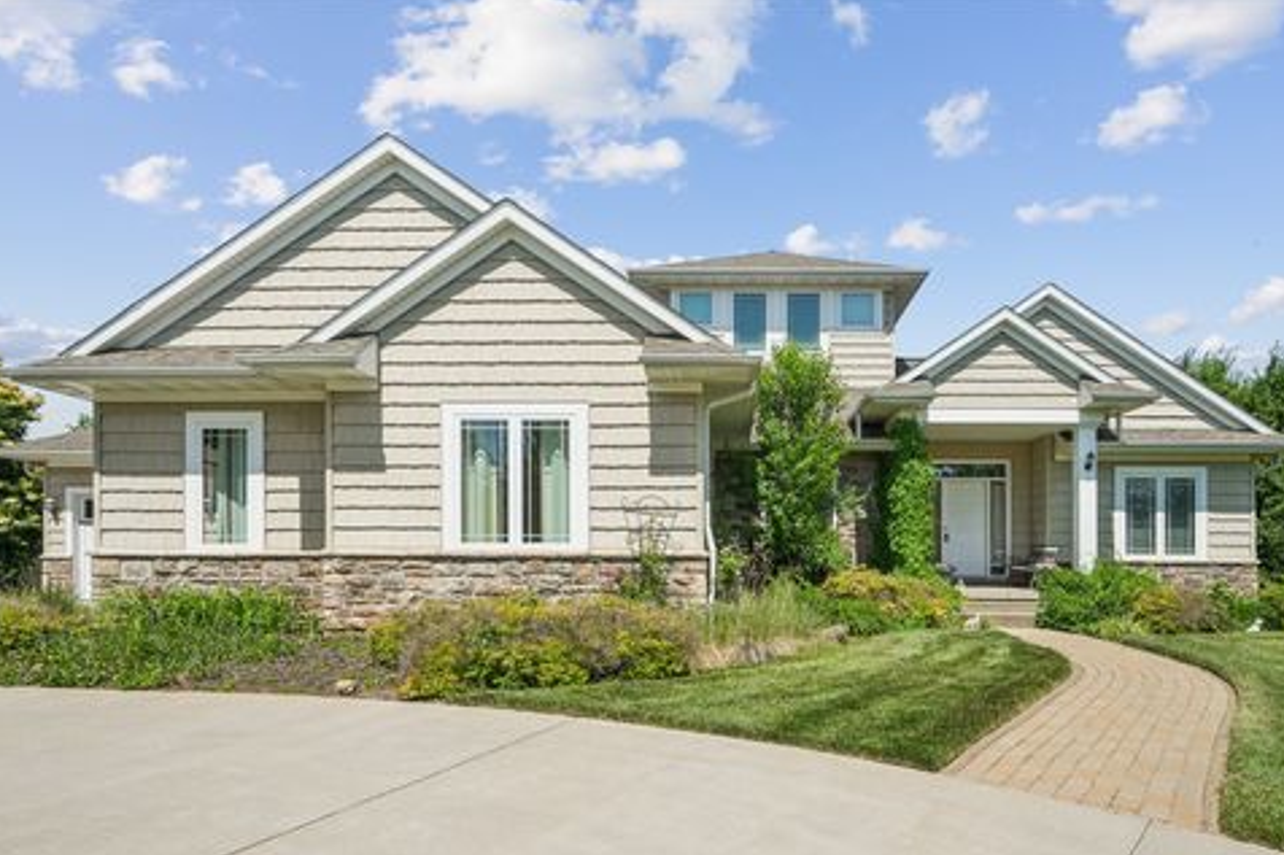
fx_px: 749
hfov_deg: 81.2
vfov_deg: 59.4
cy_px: 444
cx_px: 650
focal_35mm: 21
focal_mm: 20
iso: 400
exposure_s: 1/1000
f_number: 10
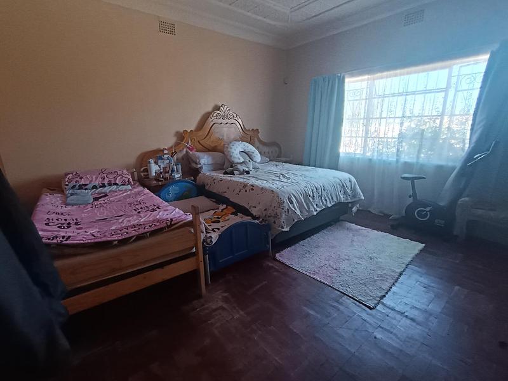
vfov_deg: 74.7
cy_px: 190
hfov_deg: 91.0
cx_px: 254
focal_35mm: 17
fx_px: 249
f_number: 2.2
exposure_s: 1/33.3
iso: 719
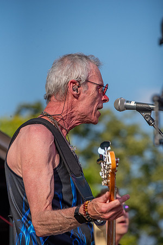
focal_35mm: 260
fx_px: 1766
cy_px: 122
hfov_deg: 5.3
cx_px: 82
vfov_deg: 7.9
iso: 1000
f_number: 8
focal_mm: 260
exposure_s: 1/4000
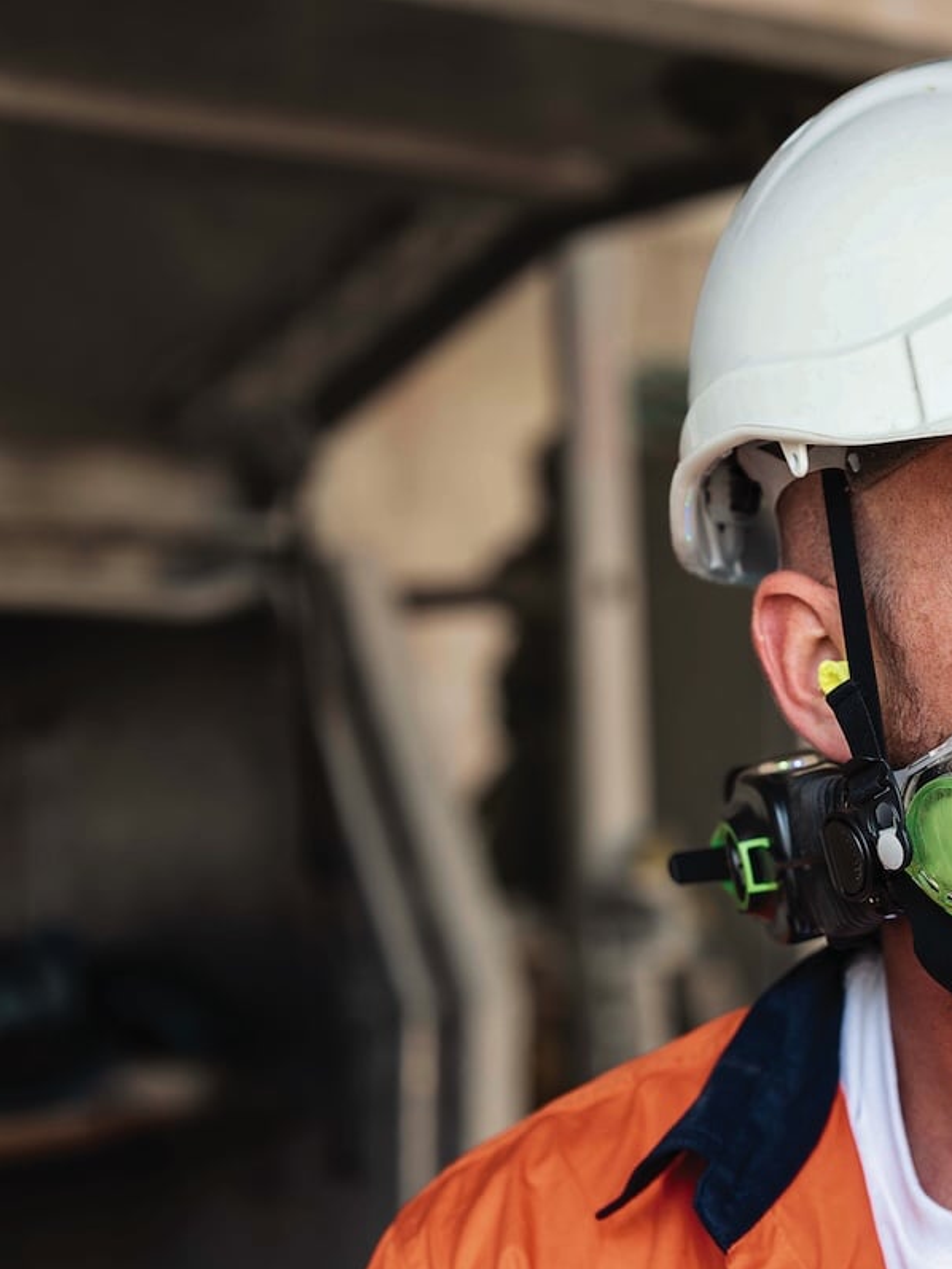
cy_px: 635
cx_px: 952
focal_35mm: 123
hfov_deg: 11.9
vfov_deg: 16.0
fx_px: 4509
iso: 50
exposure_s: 1/30
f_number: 4
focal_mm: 85
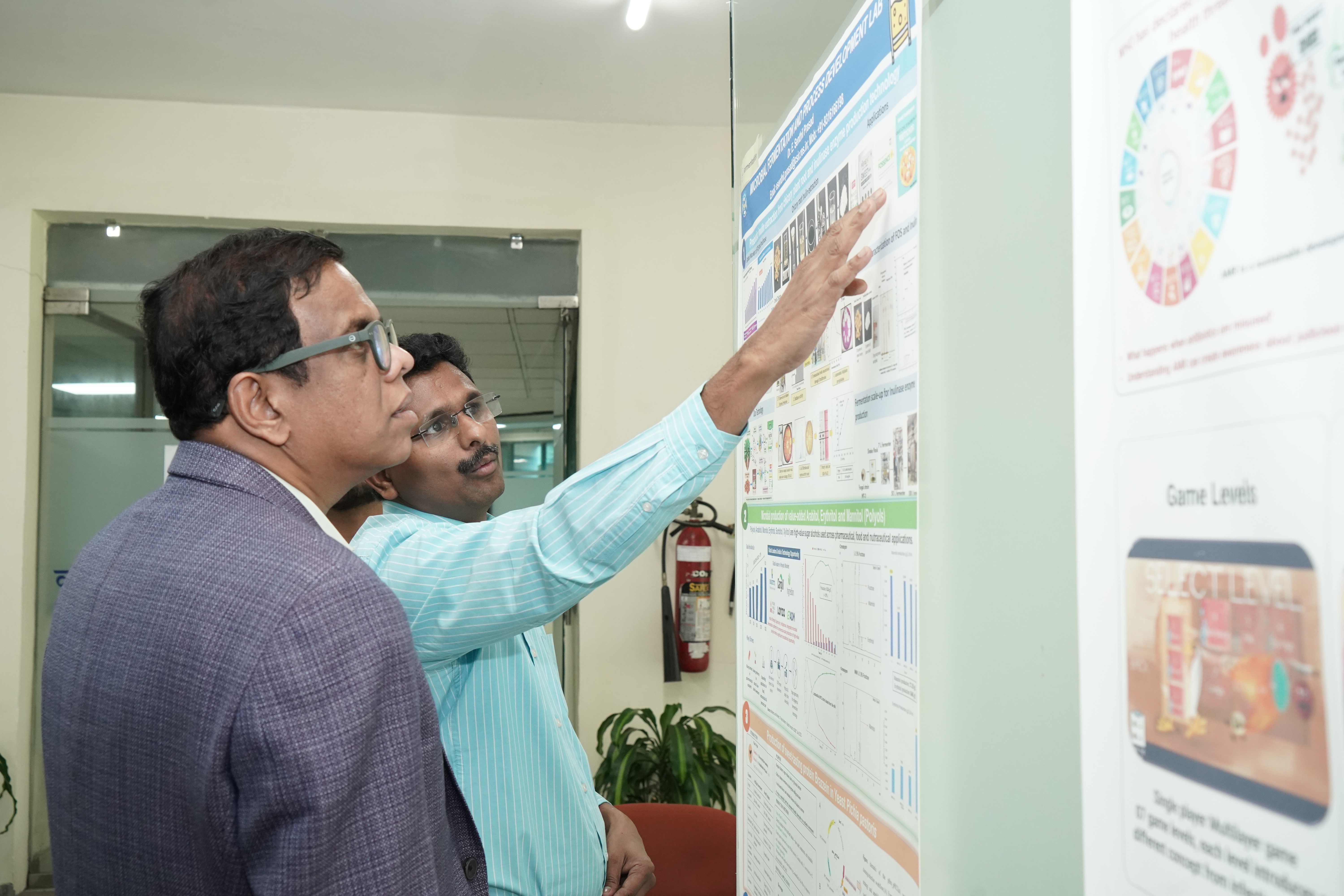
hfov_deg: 54.4
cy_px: 448
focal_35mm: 35
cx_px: 672
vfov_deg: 37.9
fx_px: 1307
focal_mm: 35
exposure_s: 1/125
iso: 3200
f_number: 7.1
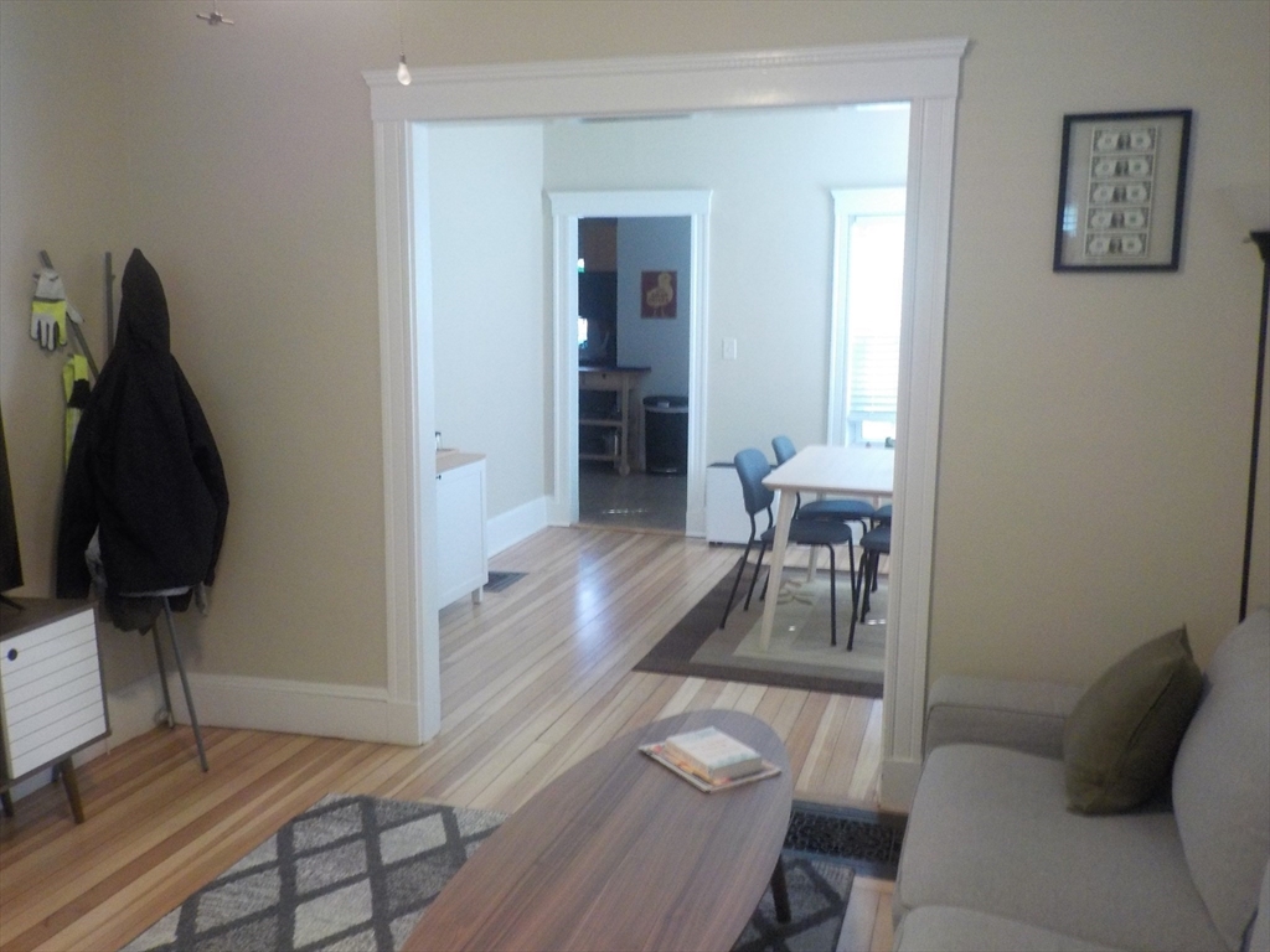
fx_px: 1101
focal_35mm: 30
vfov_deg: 46.8
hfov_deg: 60.0
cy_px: 476
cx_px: 635
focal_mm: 4.1
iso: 400
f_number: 3.3
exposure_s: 1/15
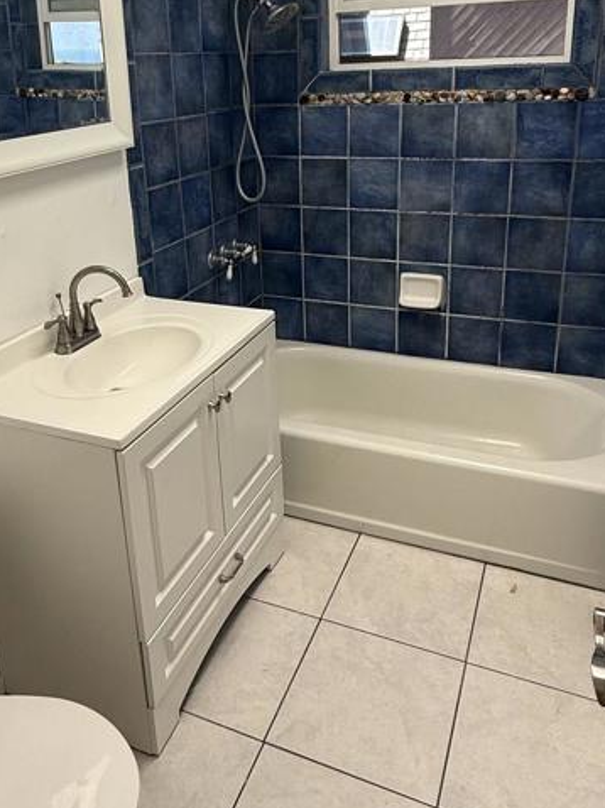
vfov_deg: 59.1
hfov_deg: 46.7
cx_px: 264
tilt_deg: -18.0
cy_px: 292
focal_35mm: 30
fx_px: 700
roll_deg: +1.7
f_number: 2.2
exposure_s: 1/293
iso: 50
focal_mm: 2.22
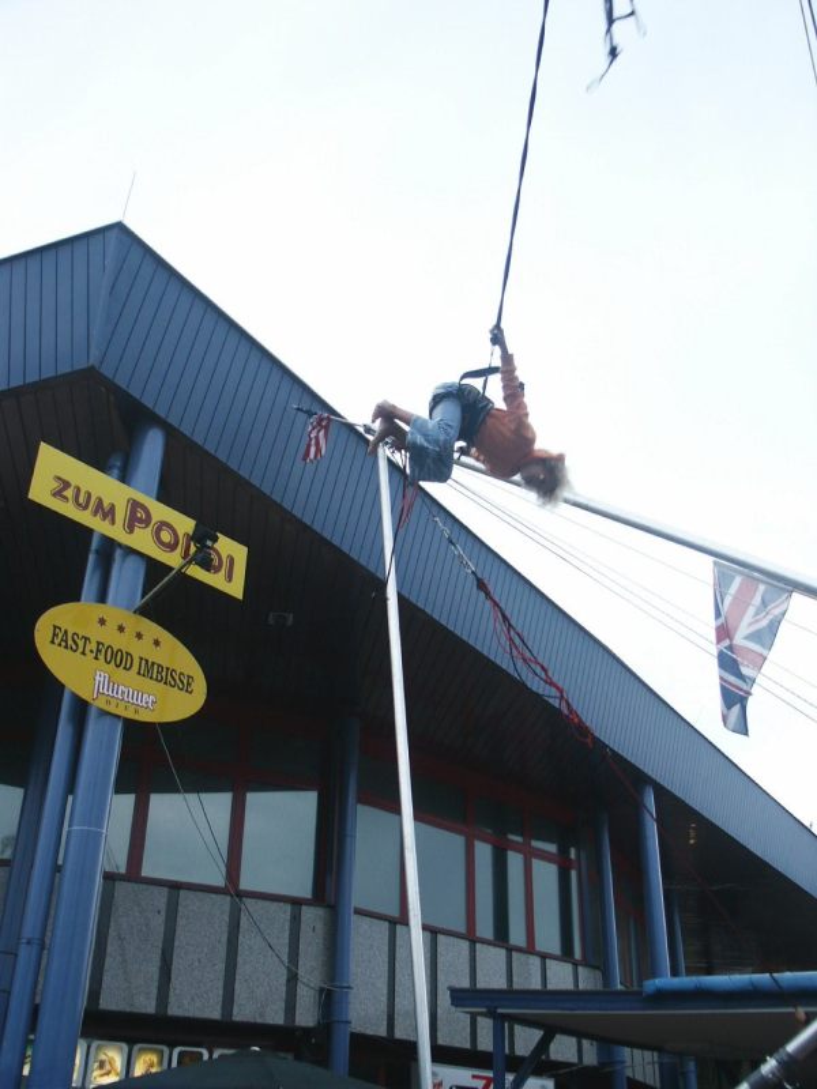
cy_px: 544
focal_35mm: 35
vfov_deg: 52.6
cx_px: 408
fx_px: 1101
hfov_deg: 40.7
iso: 64
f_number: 3
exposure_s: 1/125
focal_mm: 7.18
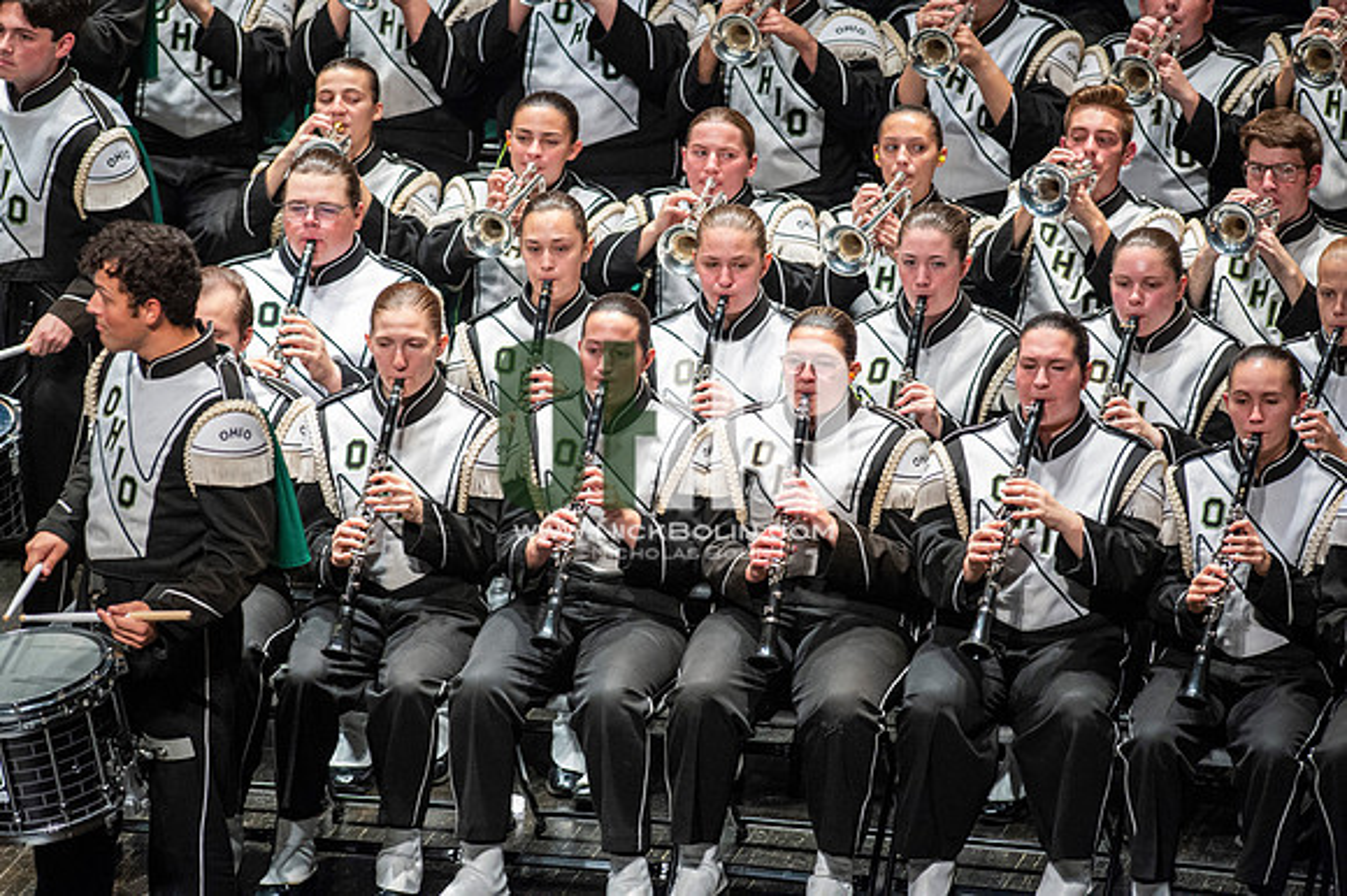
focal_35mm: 300
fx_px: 11218
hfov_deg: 6.9
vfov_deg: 4.6
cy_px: 448
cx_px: 674
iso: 5000
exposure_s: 1/400
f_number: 5.6
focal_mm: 300
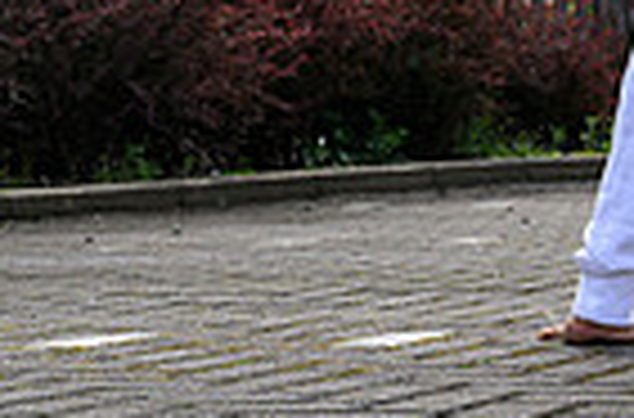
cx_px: 1219
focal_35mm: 168
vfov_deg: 7.9
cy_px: -329
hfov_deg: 11.2
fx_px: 2949
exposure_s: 1/1000
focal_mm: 37
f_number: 6.3
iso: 500
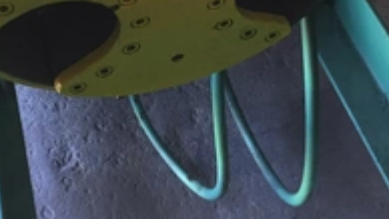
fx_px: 670
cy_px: -68
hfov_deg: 32.2
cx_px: 146
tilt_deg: -48.6
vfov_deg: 17.4
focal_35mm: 65
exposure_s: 1/30
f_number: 2.2
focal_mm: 4.15
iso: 50
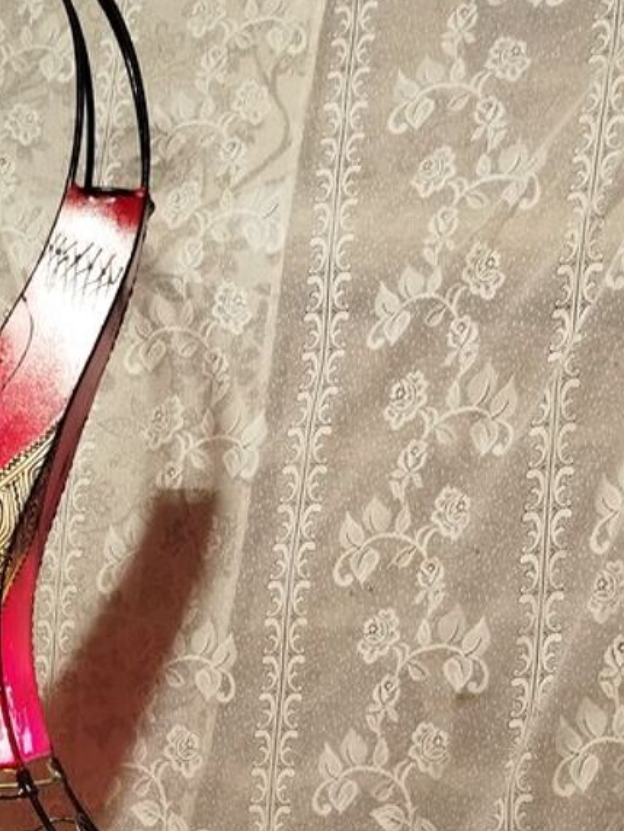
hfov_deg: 25.5
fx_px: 1344
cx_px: 90
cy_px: 769
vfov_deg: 32.4
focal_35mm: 56
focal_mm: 5.31
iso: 200
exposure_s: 1/50
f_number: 1.7
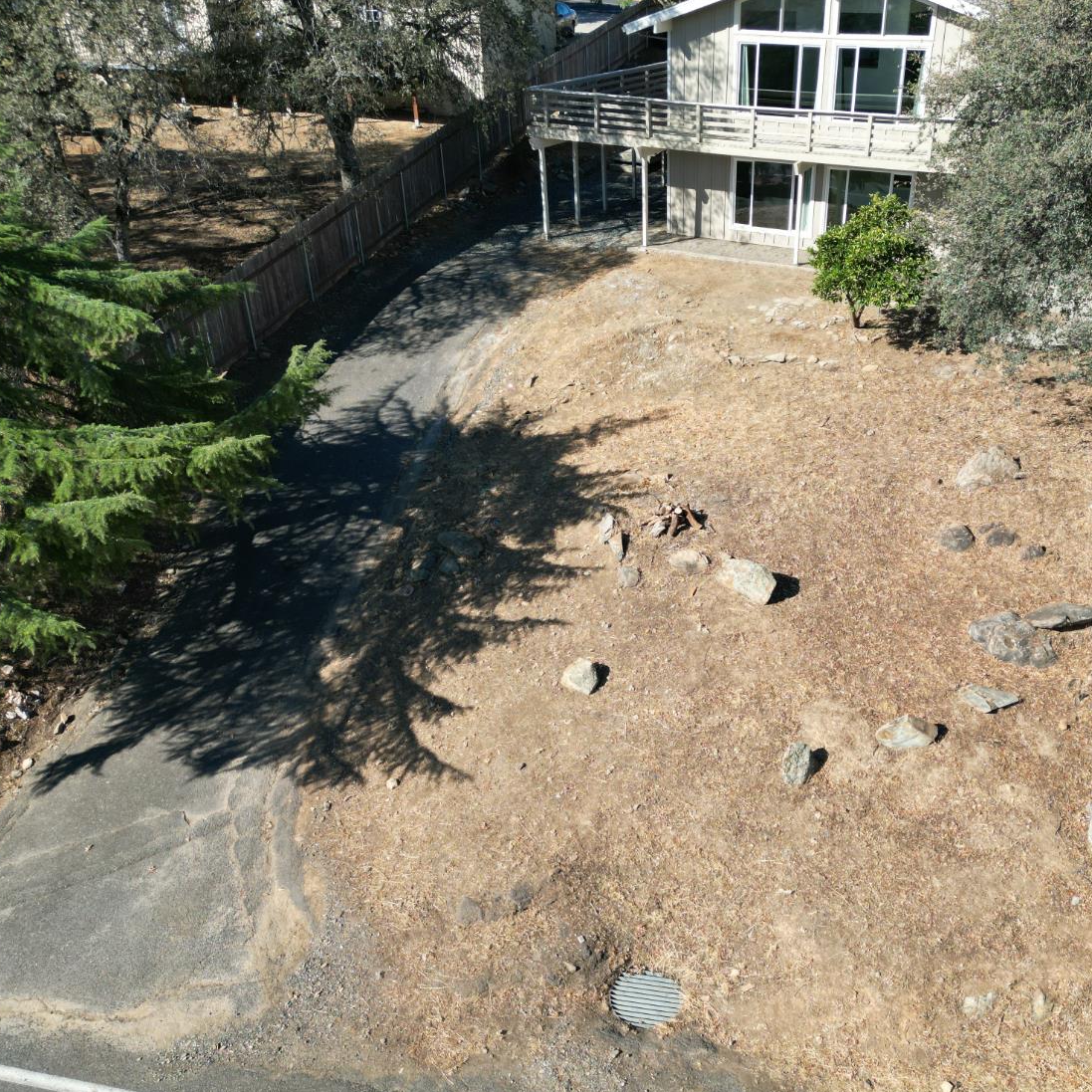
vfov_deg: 55.6
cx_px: 652
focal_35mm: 29
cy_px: 558
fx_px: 1035
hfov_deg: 55.2
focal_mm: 6.72
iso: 120
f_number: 1.7
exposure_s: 1/2000
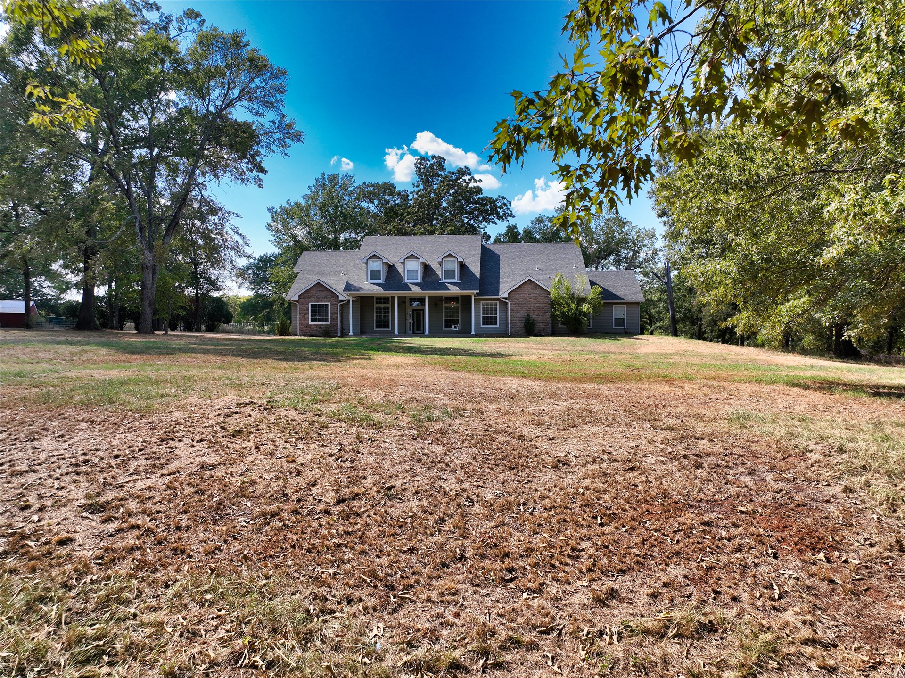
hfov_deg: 71.6
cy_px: 339
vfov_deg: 56.8
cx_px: 452
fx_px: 627
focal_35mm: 24
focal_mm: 12.3
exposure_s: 1/1600
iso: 150
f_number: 2.8
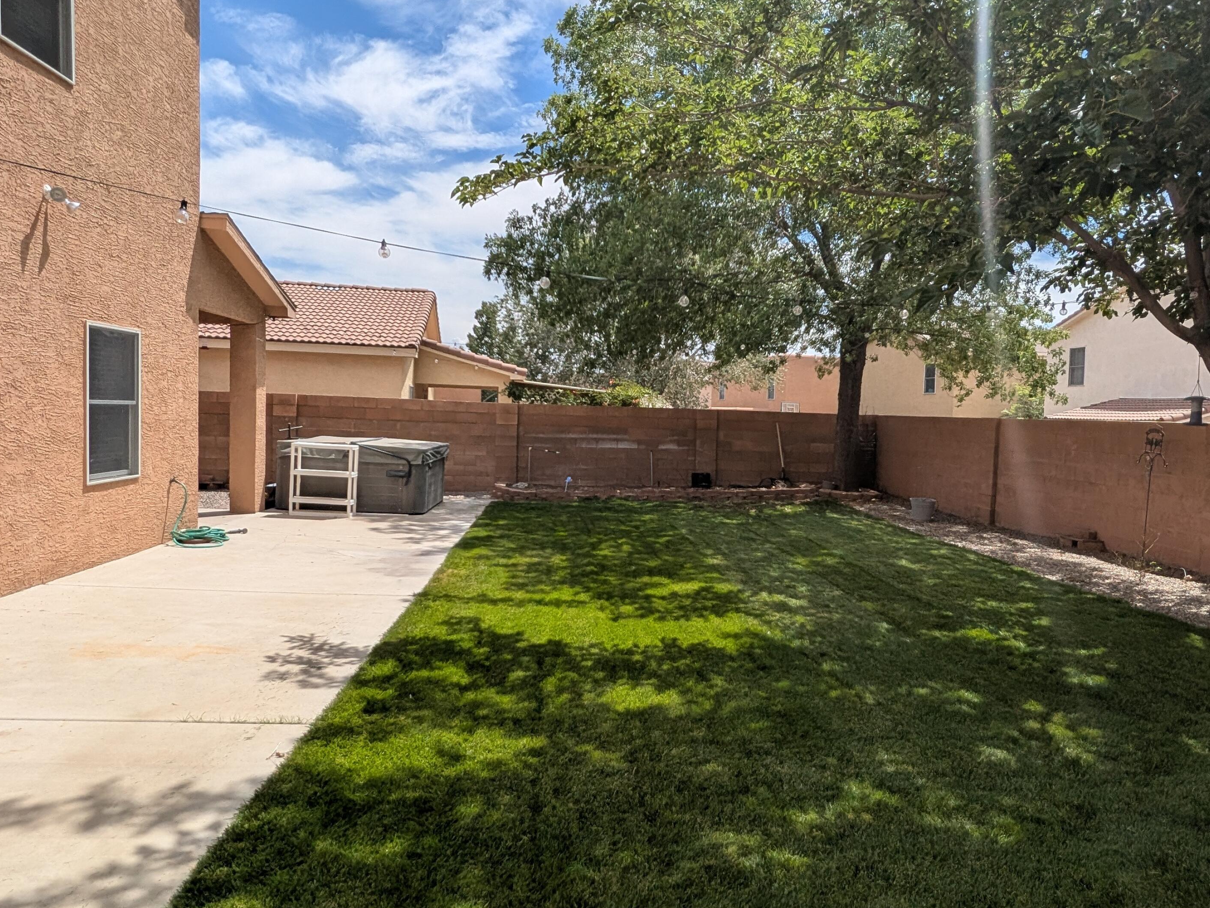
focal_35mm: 17
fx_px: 594
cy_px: 446
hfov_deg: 90.9
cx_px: 639
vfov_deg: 74.7
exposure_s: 1/1721
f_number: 2.2
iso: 45
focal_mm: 2.22
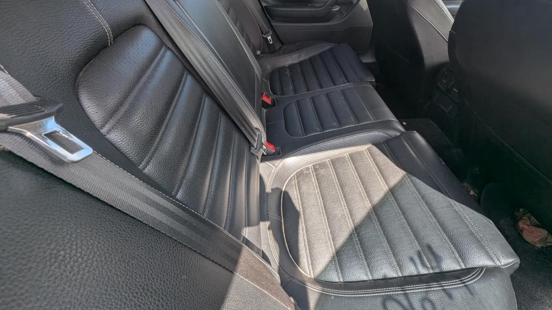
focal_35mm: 15
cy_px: 109
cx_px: 275
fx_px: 220
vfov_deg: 68.9
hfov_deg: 103.0
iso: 41
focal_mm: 1.95
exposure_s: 1/130
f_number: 2.2
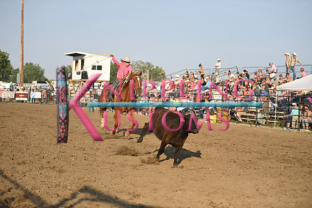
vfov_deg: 19.5
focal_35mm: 70
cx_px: 156
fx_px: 607
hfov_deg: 28.8
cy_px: 104
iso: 640
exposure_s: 1/6400
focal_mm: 70
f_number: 2.8
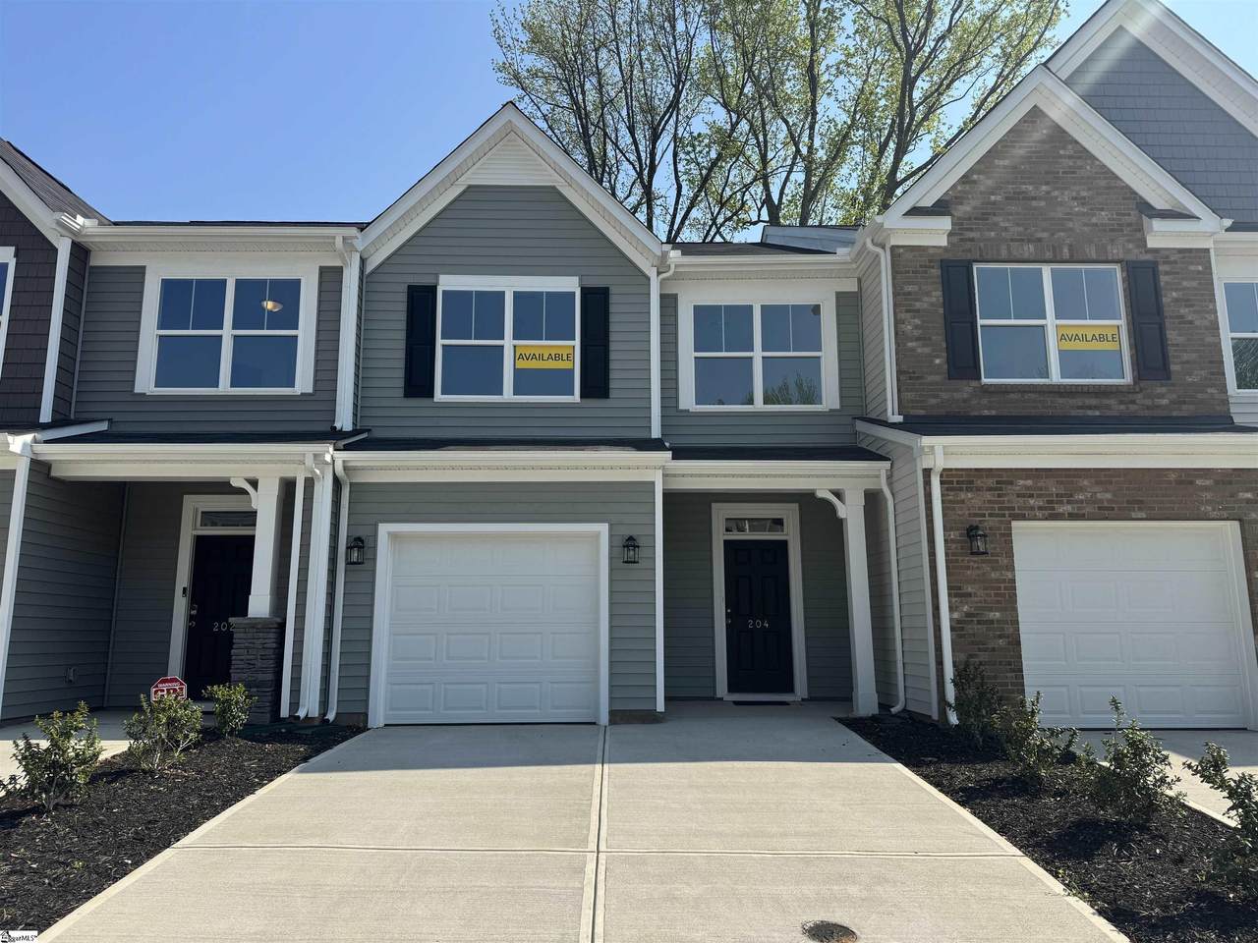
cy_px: 472
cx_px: 629
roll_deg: +0.5
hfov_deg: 71.6
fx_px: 872
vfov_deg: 56.8
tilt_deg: +10.4
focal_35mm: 24
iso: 80
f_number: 1.78
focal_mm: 6.76
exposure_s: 1/4310
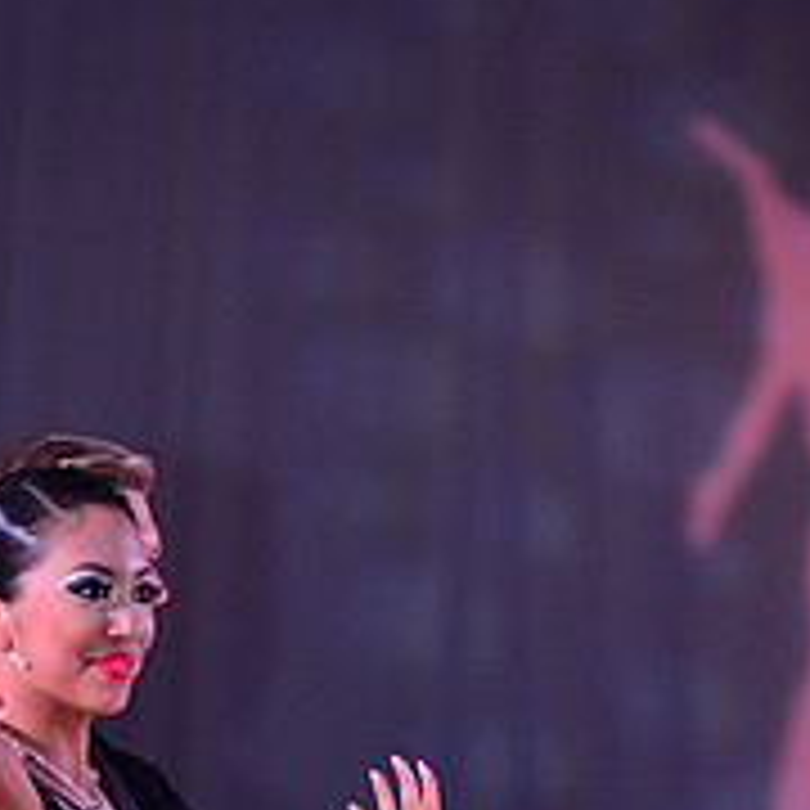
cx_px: 151
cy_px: 1125
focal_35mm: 412
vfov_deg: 4.2
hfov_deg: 4.3
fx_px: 10907
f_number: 3.5
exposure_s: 1/250
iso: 1600
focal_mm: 150
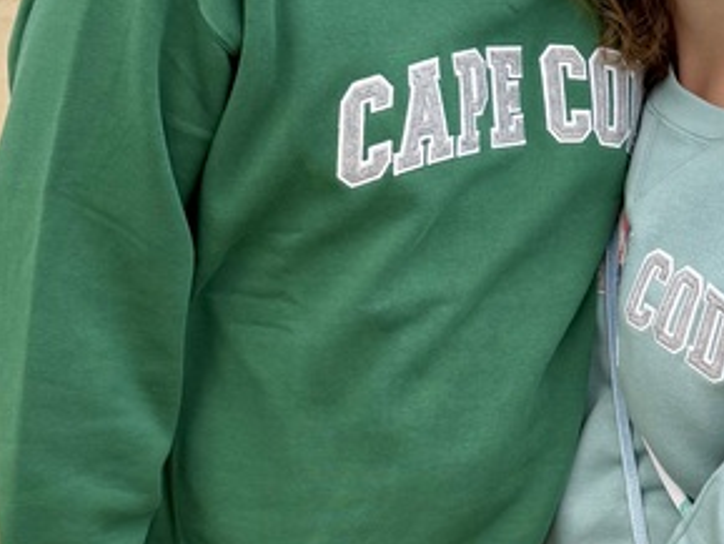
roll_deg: -6.1
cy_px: 511
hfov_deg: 22.9
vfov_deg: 17.1
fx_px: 1779
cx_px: 468
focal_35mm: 85
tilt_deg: -24.8
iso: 160
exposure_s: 1/121
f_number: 1.78
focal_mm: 6.76
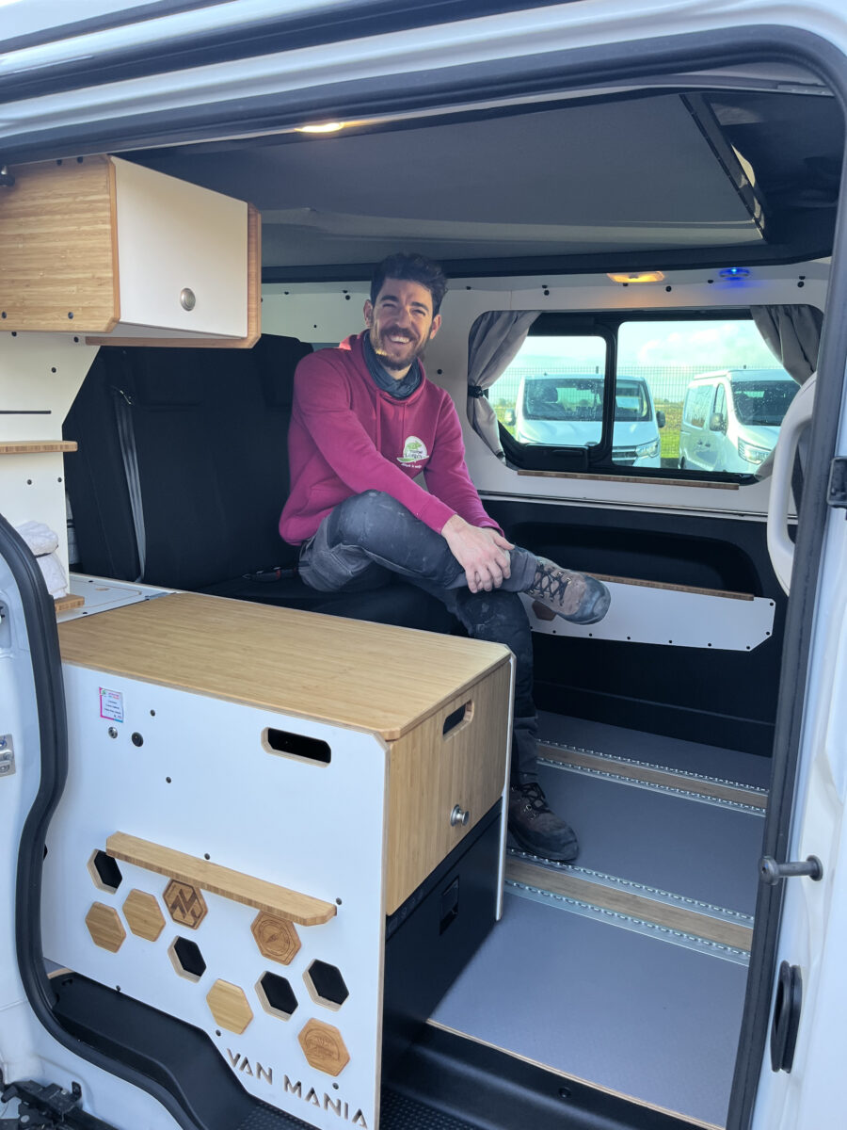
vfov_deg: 67.3
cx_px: 424
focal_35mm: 26
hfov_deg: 53.1
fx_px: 848
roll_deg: +0.1
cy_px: 565
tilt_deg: -10.8
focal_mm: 5.1
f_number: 1.6
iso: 80
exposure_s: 1/121
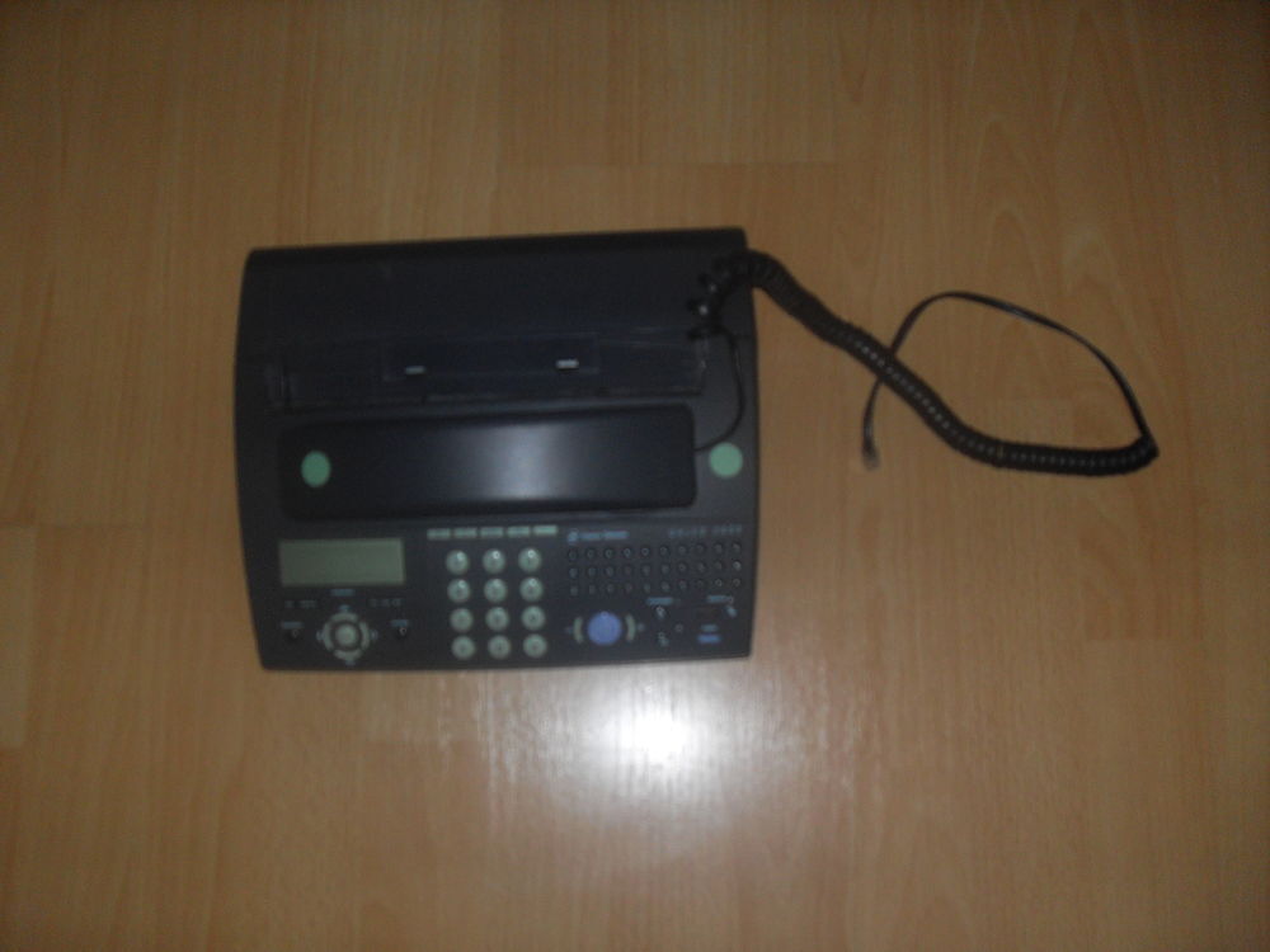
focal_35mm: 37
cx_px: 635
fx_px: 1357
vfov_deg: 38.7
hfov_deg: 50.1
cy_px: 476
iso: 100
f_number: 2.8
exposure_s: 1/45
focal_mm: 6.3
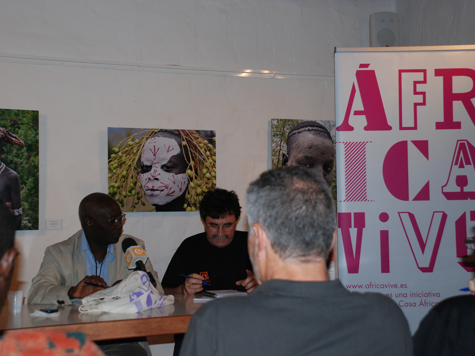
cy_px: 178
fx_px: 714
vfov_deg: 28.0
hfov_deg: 36.8
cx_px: 227
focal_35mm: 52
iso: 320
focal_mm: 32
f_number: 4.2
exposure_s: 1/60
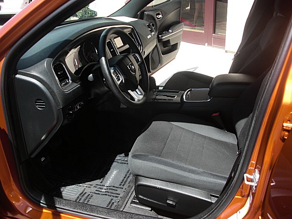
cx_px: 146
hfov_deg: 51.4
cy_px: 110
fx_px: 304
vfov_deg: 39.7
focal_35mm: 36
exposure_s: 1/320
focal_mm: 6.3
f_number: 2.8
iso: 50
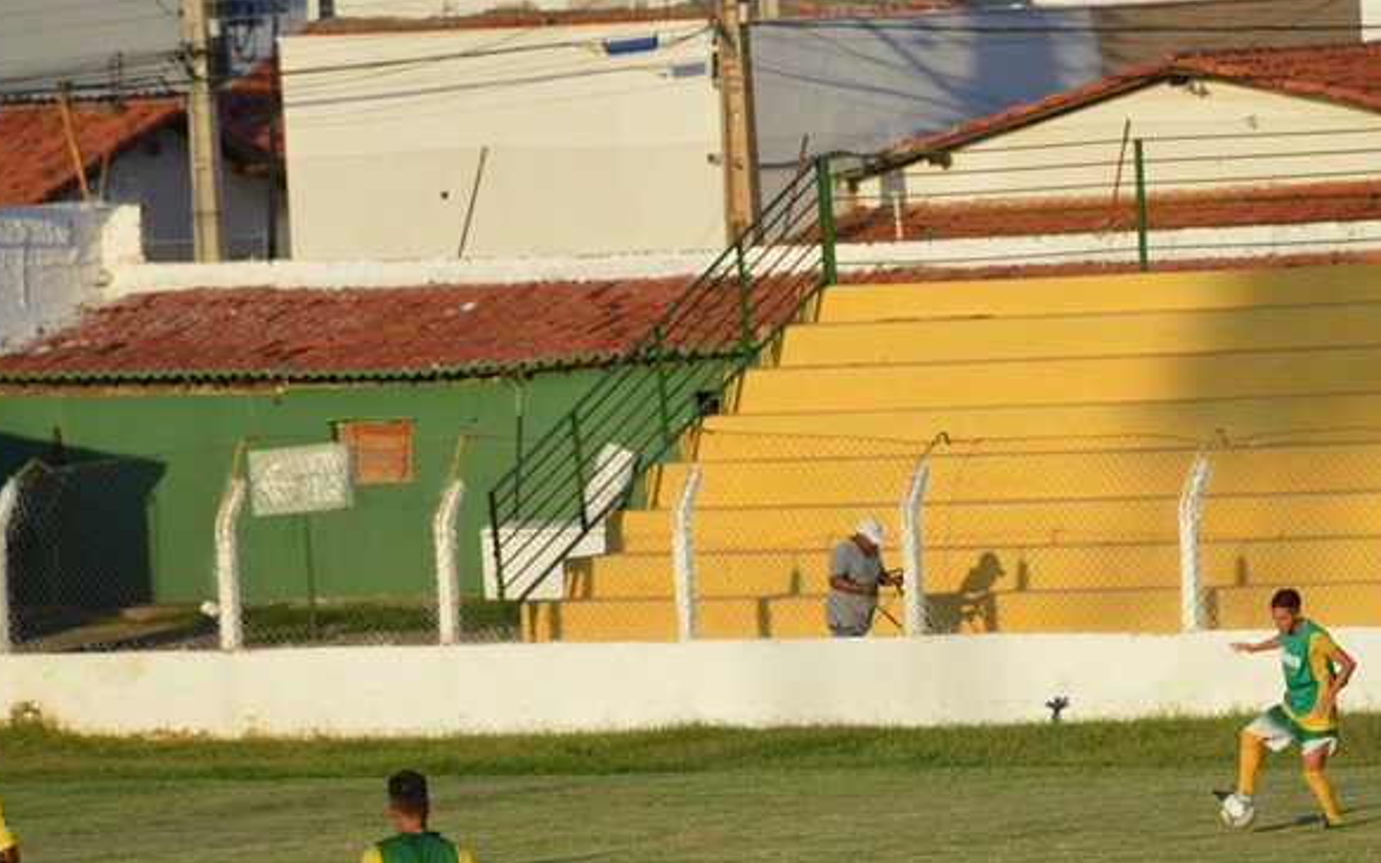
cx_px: 837
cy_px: 767
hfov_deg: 5.6
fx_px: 14114
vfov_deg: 3.5
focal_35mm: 375
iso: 400
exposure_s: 1/1250
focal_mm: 140
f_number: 5.6
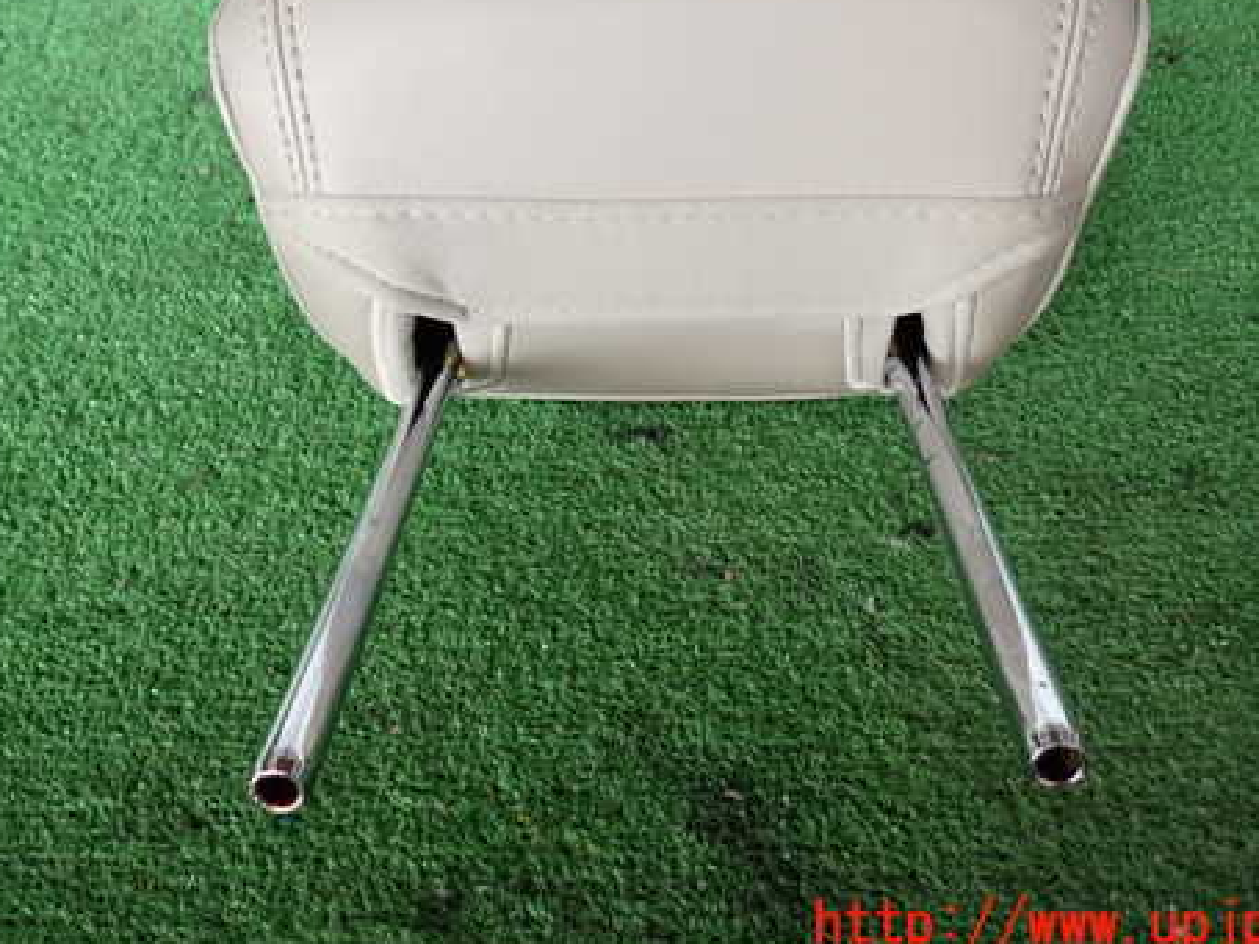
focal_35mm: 33
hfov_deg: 55.4
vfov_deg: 42.5
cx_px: 609
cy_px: 338
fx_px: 1200
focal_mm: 4.5
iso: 100
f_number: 2
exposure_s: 1/60
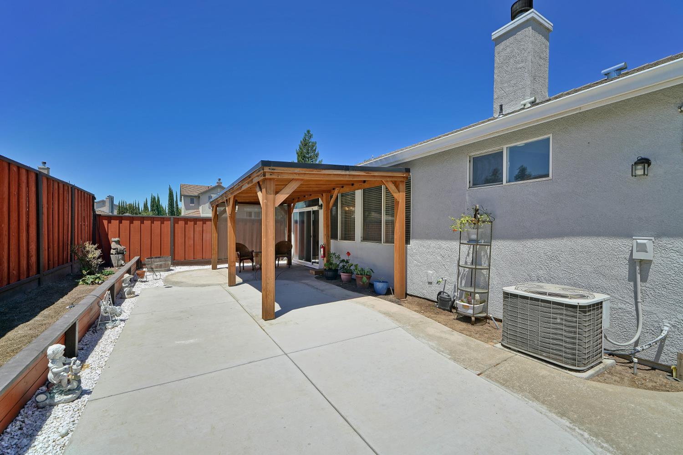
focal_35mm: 14
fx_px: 266
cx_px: 342
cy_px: 228
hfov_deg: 104.3
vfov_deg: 81.2
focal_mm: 14
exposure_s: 1/400
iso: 100
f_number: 7.1
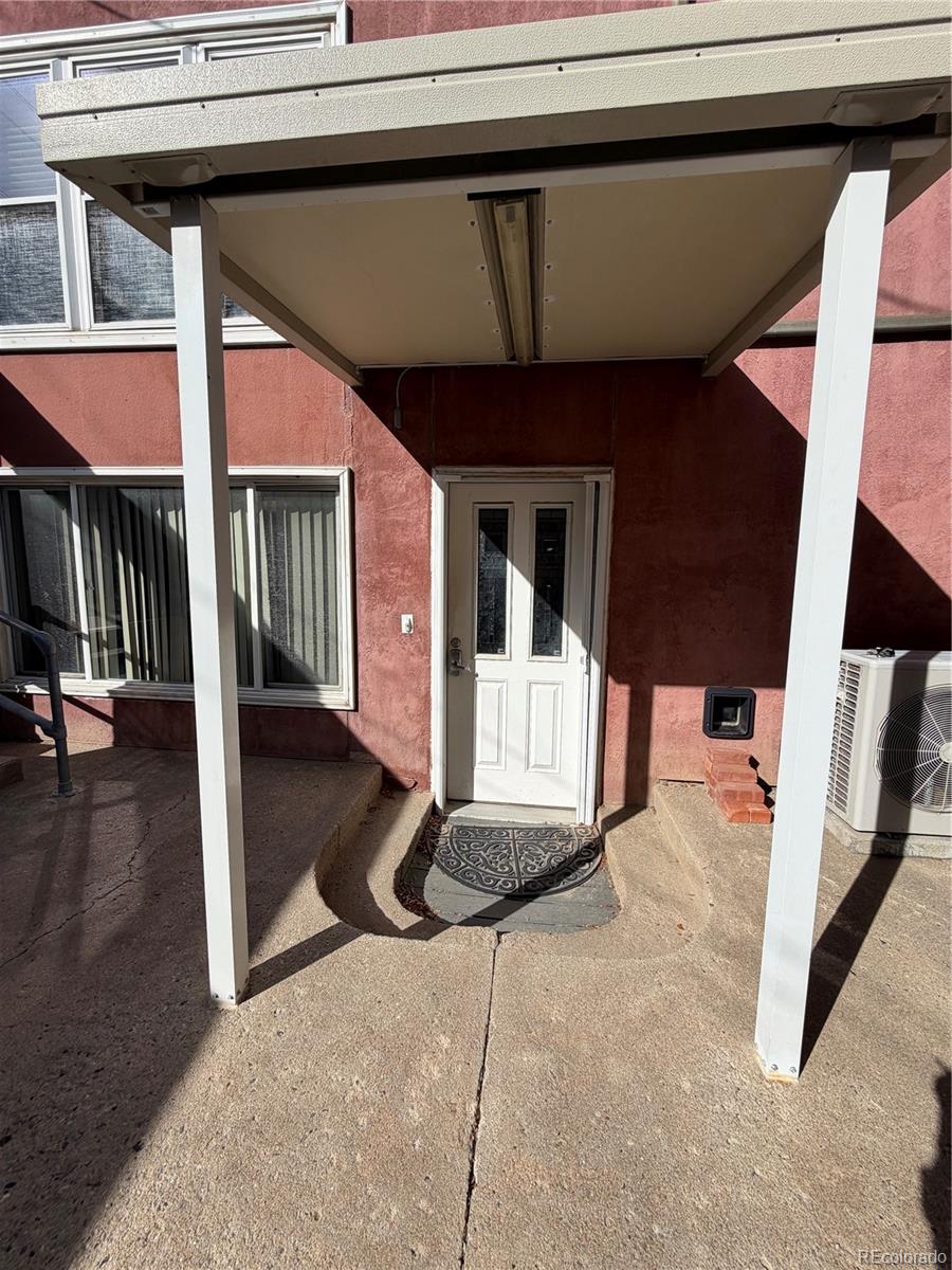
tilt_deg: -4.8
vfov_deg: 102.1
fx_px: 513
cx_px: 476
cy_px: 635
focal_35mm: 14
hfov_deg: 85.7
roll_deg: -0.6
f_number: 2.2
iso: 20
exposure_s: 1/1087
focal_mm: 2.22
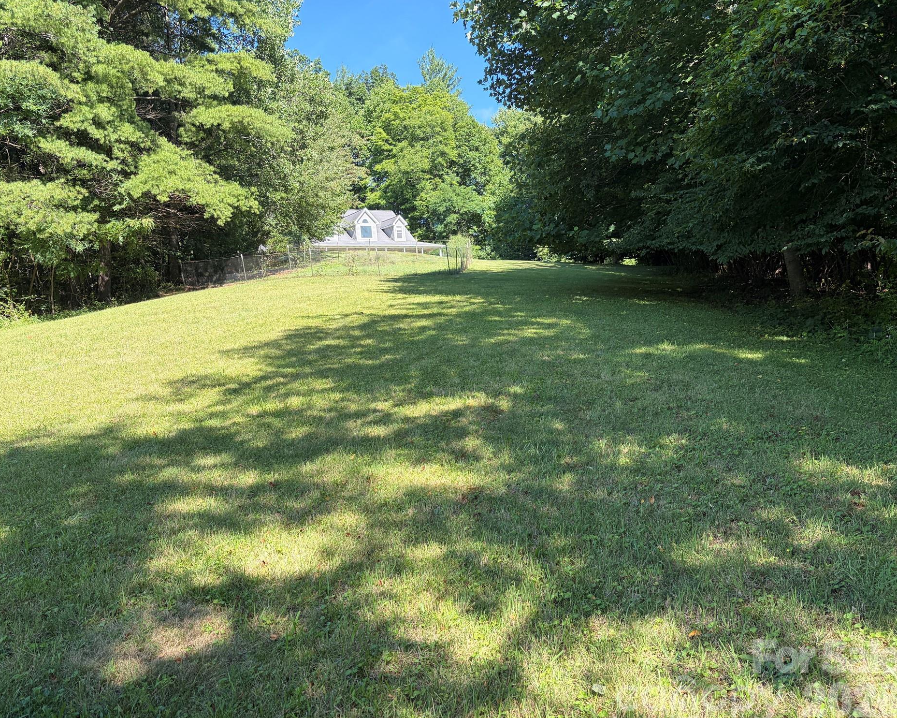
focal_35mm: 28
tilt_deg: +0.3
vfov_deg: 51.5
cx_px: 412
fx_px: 743
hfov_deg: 62.1
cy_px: 363
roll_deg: +5.4
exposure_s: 1/623
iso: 50
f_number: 1.6
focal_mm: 5.96
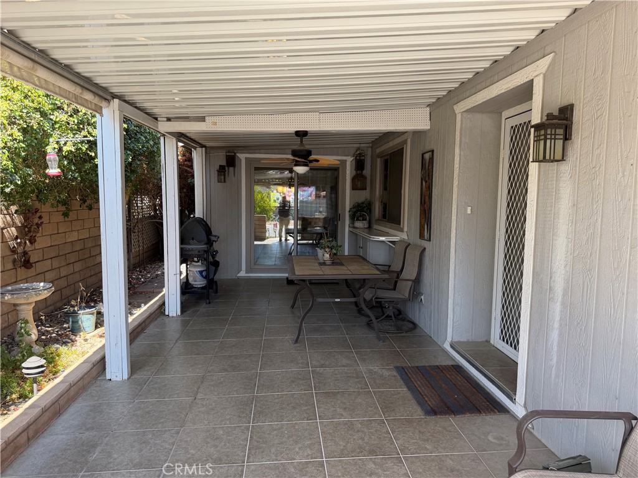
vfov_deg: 56.8
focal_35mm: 24
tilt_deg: -4.6
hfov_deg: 71.6
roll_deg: -0.9
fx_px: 442
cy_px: 239
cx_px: 319
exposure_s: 1/407
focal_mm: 6.76
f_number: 1.78
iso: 100
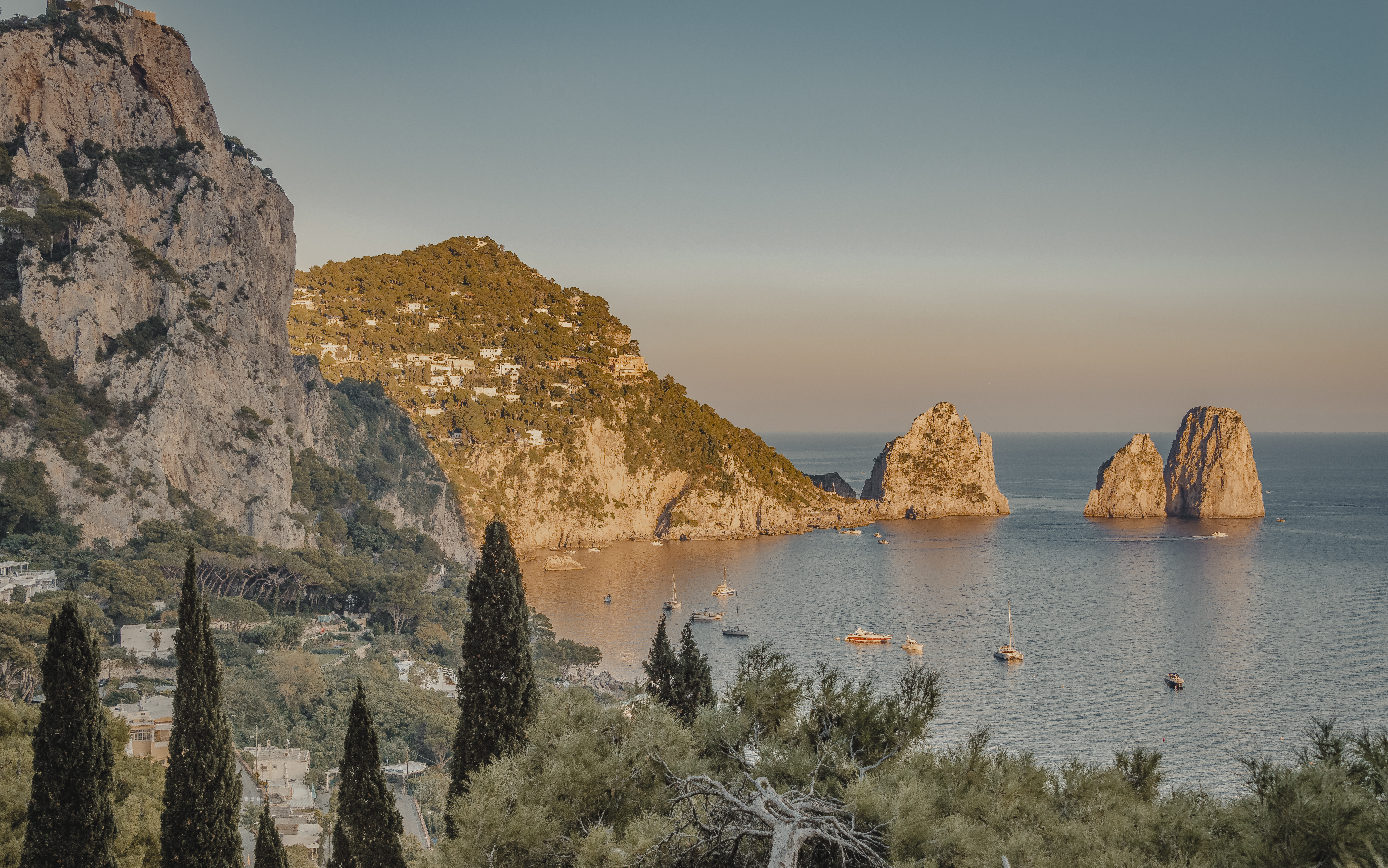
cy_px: 454
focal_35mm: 47
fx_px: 1778
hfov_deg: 42.6
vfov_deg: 27.4
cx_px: 681
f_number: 8
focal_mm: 44
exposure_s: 1/200
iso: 100
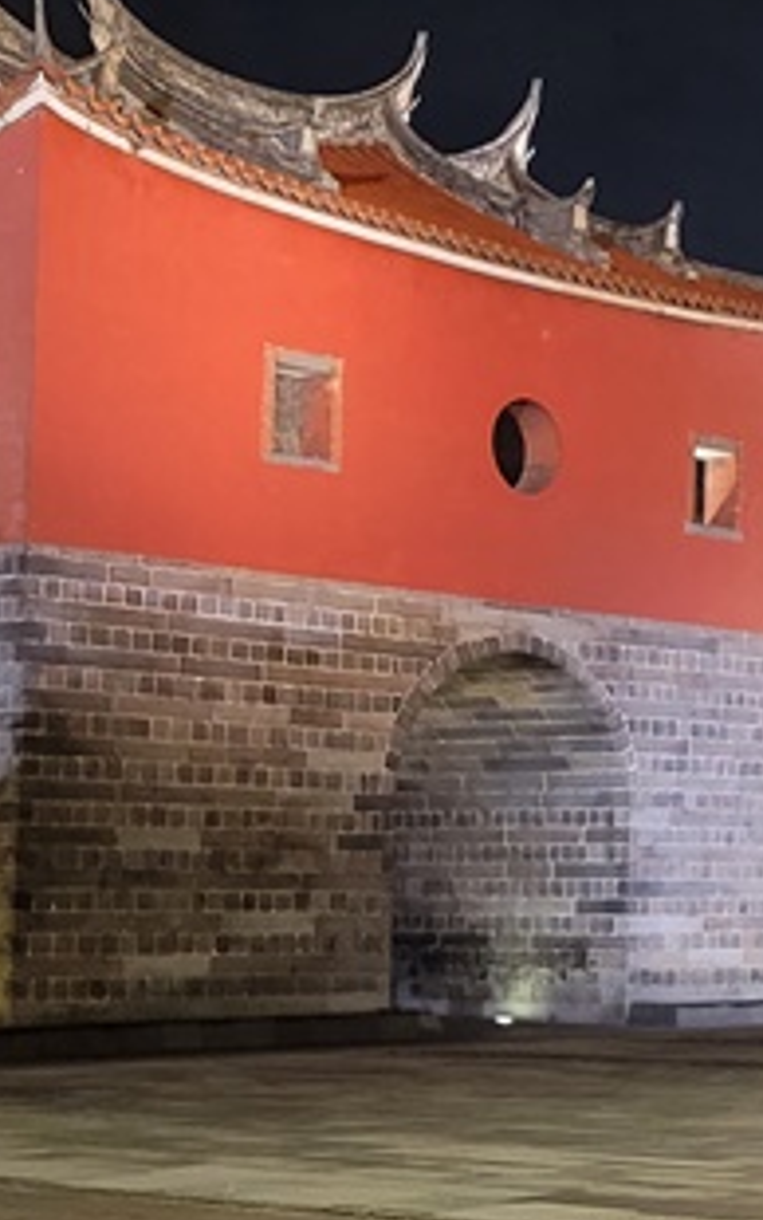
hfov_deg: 13.7
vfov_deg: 23.3
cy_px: 704
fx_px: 2958
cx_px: 1184
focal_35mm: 89
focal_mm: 5.4
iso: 640
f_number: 1.8
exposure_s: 1/24
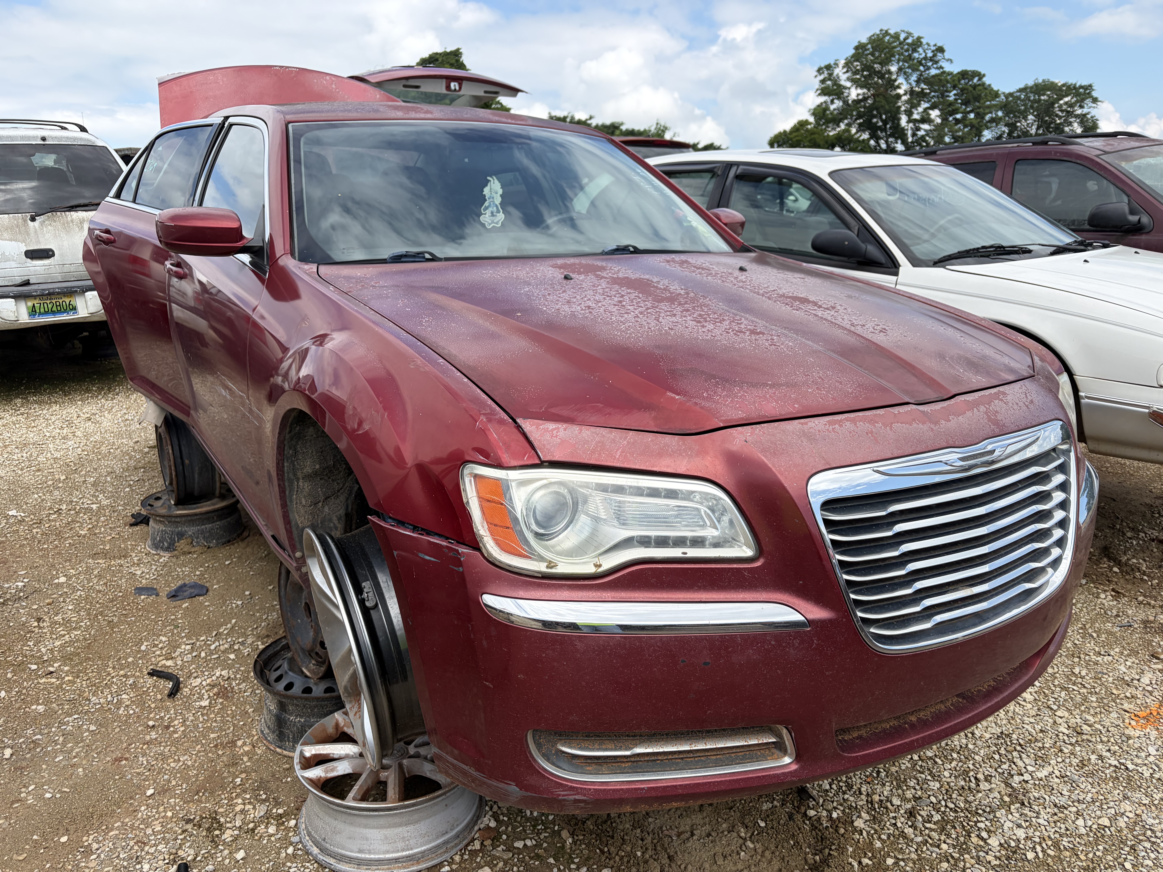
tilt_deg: -12.9
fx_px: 874
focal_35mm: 26
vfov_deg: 53.1
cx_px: 582
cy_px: 436
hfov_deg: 67.3
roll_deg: +2.3
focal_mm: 5.96
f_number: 1.6
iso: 50
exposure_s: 1/2364
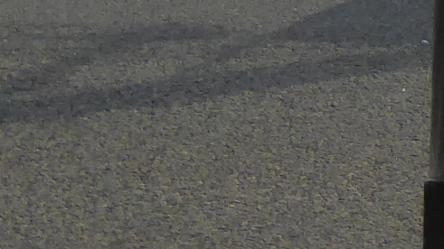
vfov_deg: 7.8
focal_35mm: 142
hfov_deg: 11.6
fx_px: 1672
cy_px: -403
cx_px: 1156
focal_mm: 4.3
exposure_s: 1/1000
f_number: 3.3
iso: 160
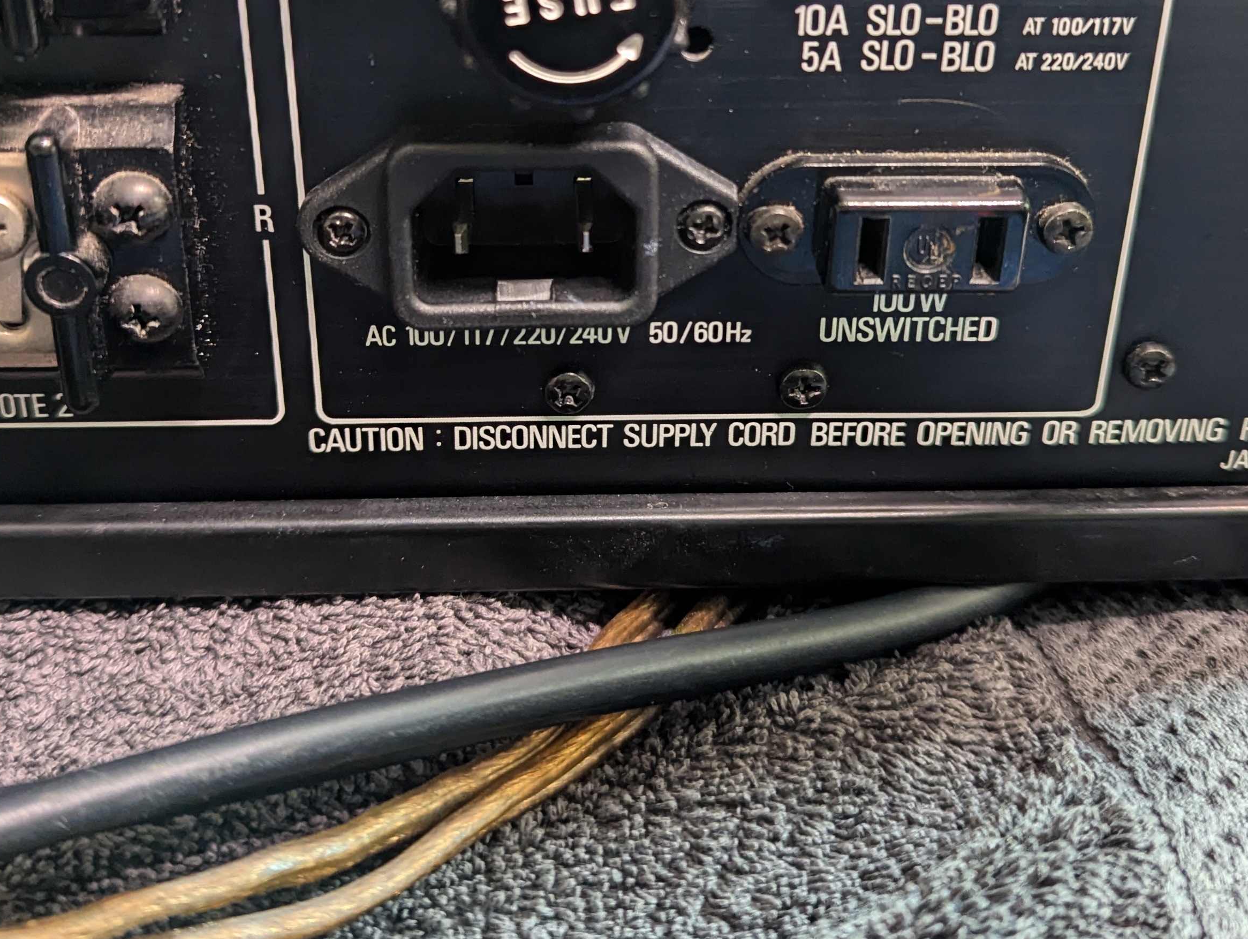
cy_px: 291
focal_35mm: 42
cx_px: 606
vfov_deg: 34.0
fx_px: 1516
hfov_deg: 44.7
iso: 585
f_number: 1.85
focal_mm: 6.81
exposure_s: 1/68
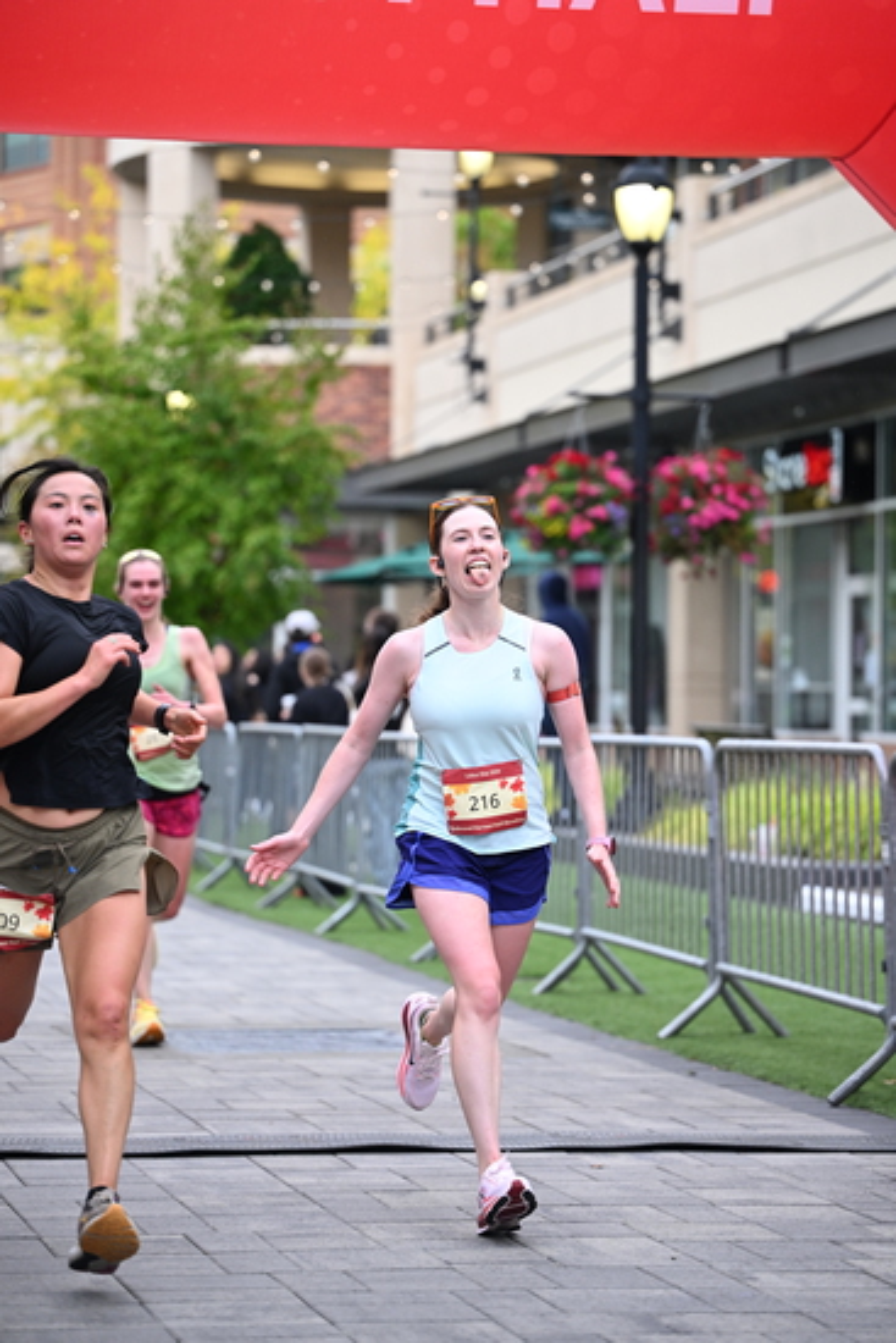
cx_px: 448
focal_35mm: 102
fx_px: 3805
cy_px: 672
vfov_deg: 20.0
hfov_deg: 13.4
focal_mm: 102
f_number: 2.8
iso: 1000
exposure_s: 1/1600
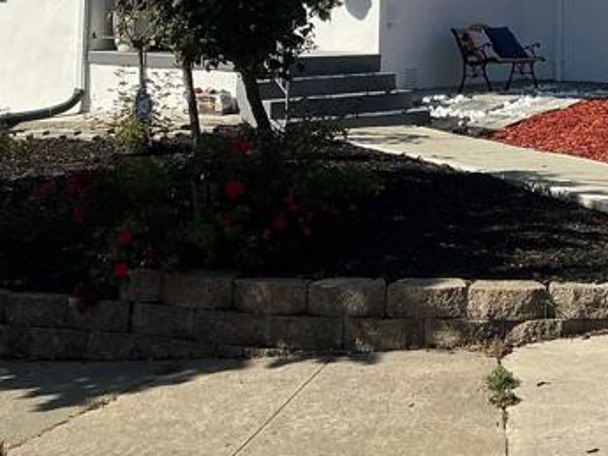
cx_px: 562
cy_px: -158
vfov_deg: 16.2
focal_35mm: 86
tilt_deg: +6.2
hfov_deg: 22.1
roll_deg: -0.1
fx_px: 1511
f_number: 1.8
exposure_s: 1/2141
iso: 25
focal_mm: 3
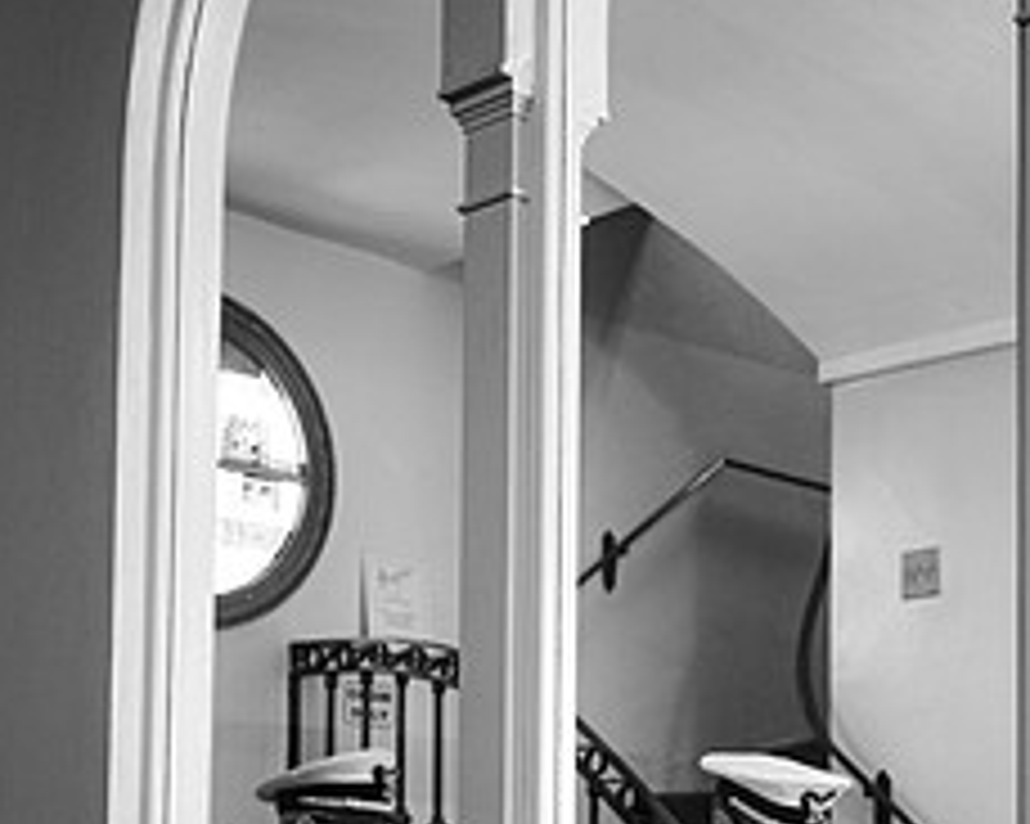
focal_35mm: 68
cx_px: 834
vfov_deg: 21.6
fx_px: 2072
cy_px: 851
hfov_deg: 27.3
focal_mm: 28
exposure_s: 1/125
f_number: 2.8
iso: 1000
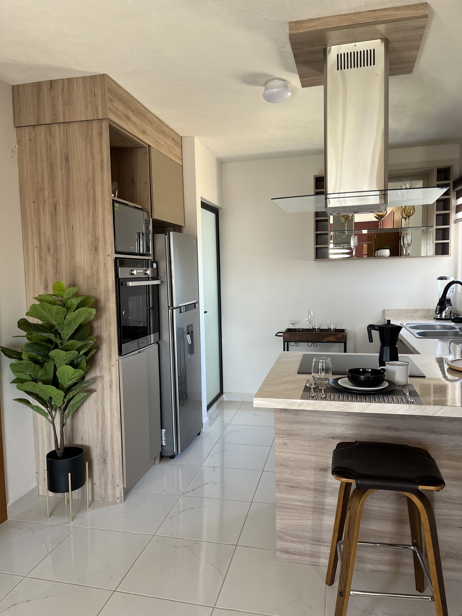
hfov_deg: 53.1
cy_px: 308
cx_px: 231
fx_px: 463
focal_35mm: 26
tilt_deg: -4.2
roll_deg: +1.6
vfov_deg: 67.3
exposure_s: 1/121
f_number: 1.6
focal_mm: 5.1
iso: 125
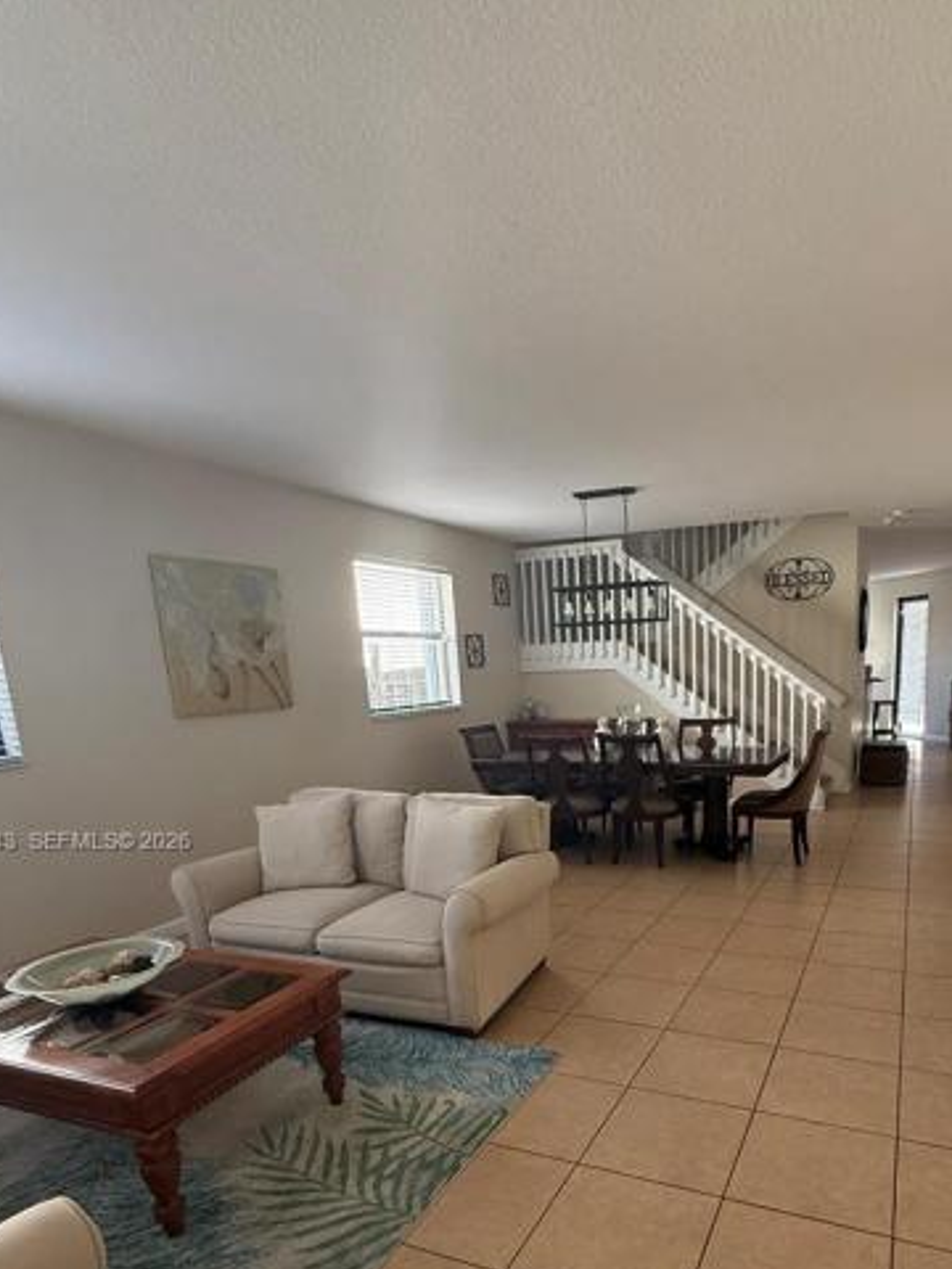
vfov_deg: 76.5
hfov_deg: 62.3
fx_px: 770
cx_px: 611
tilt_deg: -12.8
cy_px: 843
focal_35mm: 21
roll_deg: +1.3
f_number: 2.2
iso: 320
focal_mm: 2.22
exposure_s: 1/99
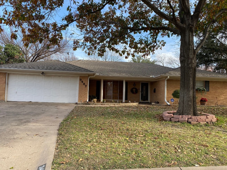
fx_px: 170
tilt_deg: +4.2
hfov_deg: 67.3
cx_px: 114
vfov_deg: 53.1
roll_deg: -2.0
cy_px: 85
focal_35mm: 26
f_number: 1.8
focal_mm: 4.25
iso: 32
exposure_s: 1/690
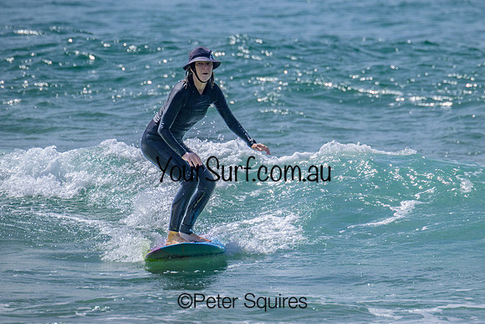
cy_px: 145
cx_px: 297
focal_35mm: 844
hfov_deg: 2.4
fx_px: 11375
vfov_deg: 1.6
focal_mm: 690
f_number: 11
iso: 560
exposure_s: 1/2000
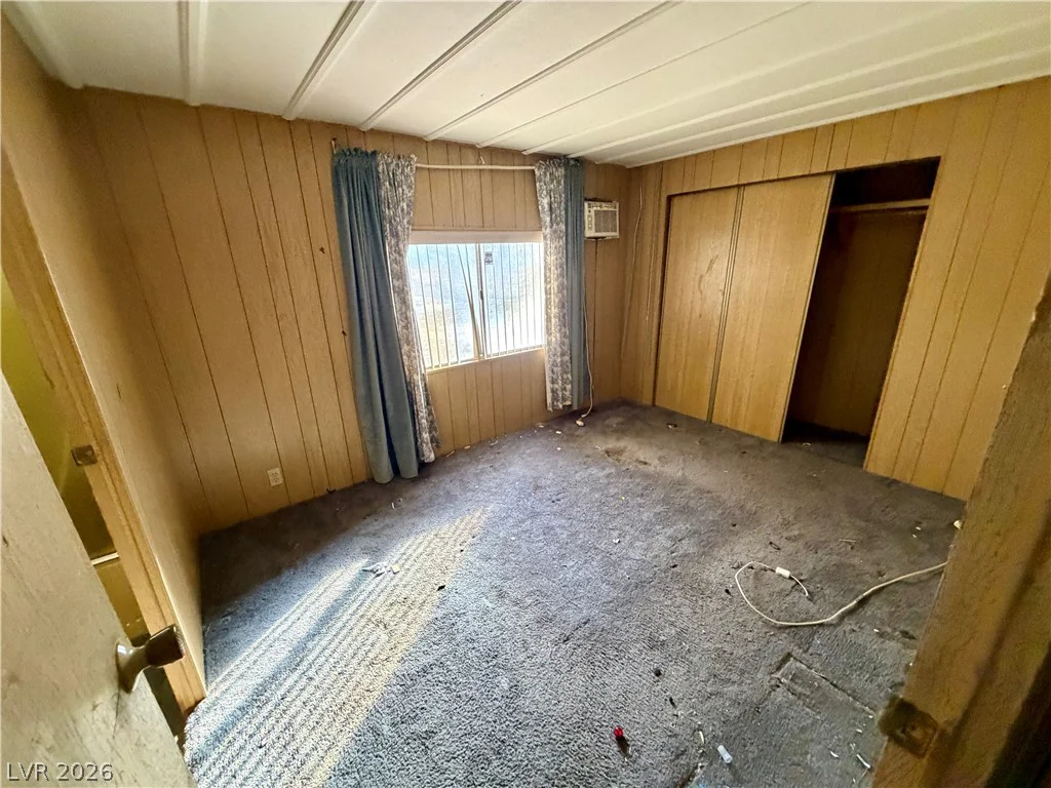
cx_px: 526
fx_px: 425
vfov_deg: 85.7
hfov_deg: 102.1
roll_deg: +2.3
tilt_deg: -18.3
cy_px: 394
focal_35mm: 14
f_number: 2.2
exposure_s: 1/60
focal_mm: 2.22
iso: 640
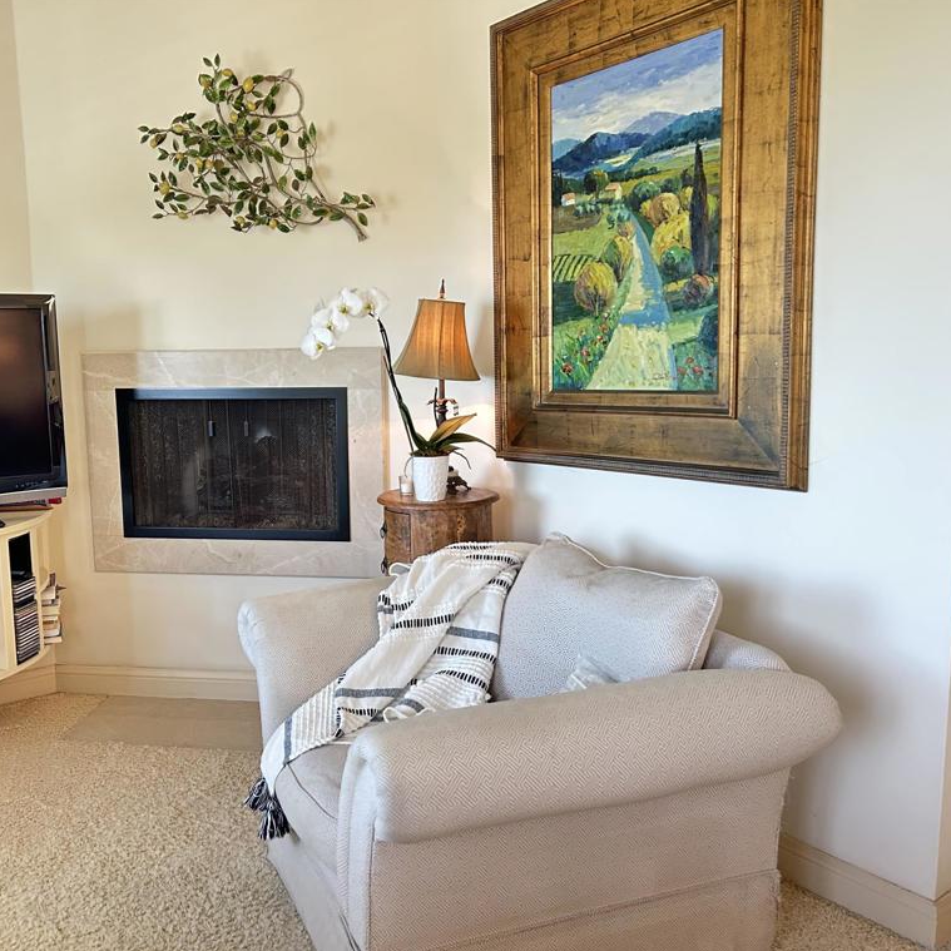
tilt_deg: -7.8
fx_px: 964
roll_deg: +1.4
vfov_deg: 52.5
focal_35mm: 31
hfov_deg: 52.2
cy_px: 476
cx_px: 377
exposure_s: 1/60
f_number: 1.5
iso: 320
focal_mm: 5.7
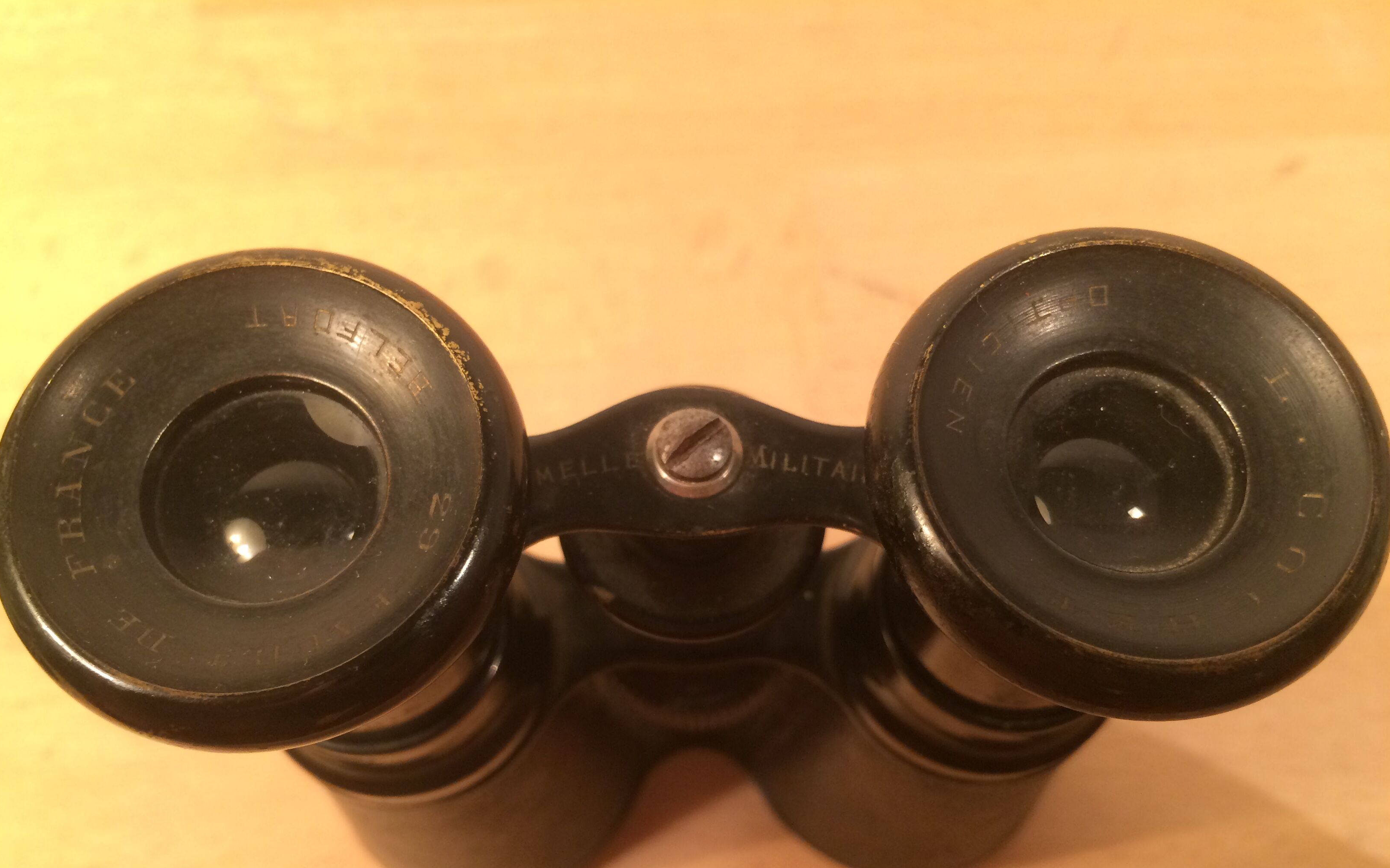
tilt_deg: -69.5
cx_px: 696
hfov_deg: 61.2
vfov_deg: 40.4
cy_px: 517
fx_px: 1174
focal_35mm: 31
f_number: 2.2
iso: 160
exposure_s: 1/33
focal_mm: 4.15
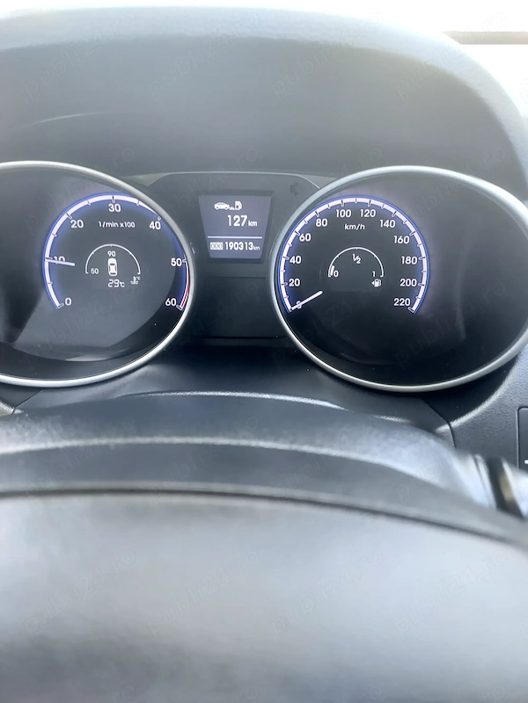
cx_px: 264
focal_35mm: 24
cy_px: 352
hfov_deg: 56.8
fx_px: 488
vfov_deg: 71.6
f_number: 1.8
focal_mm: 4.6
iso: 400
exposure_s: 1/60
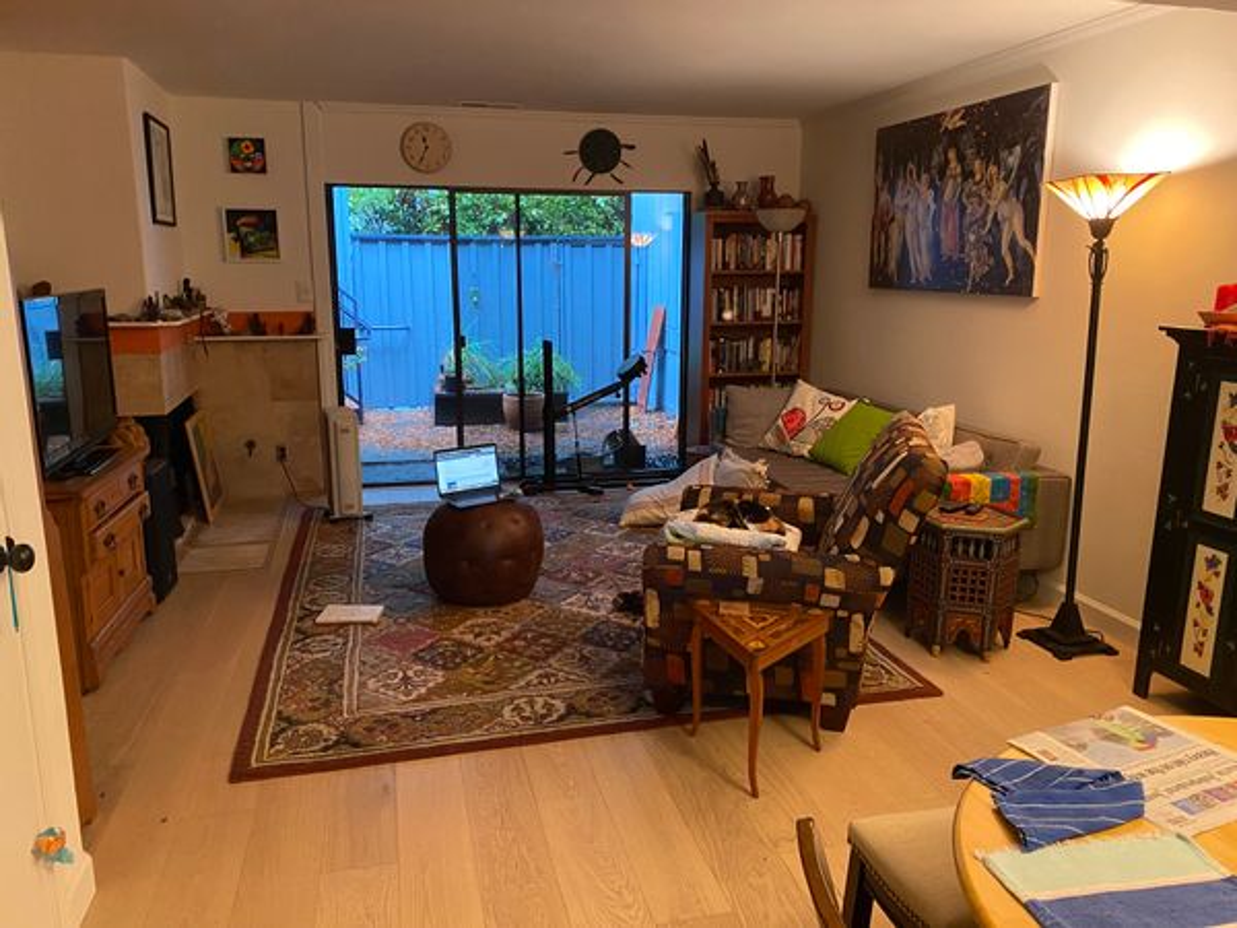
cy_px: 464
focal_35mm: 26
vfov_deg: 53.1
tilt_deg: -12.4
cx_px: 618
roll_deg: +0.0
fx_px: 929
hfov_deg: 67.3
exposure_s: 1/40
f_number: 1.8
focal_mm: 4.25
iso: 640
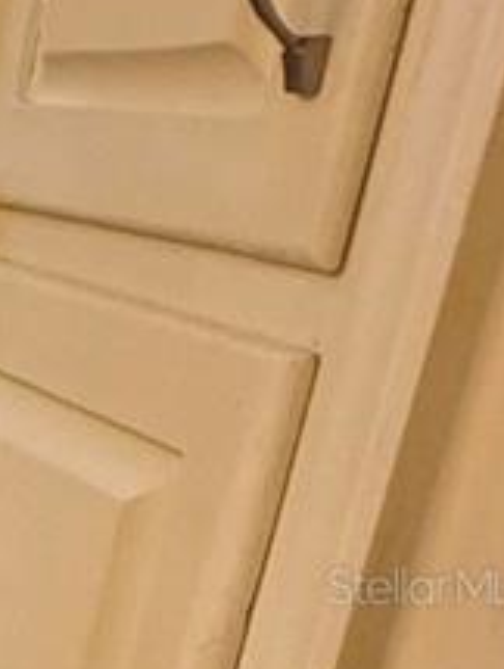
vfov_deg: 24.4
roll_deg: -2.2
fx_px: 1510
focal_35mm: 78
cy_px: 585
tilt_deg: -17.6
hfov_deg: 12.5
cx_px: -852
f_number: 2.2
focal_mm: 2.22
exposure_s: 1/120
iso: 250
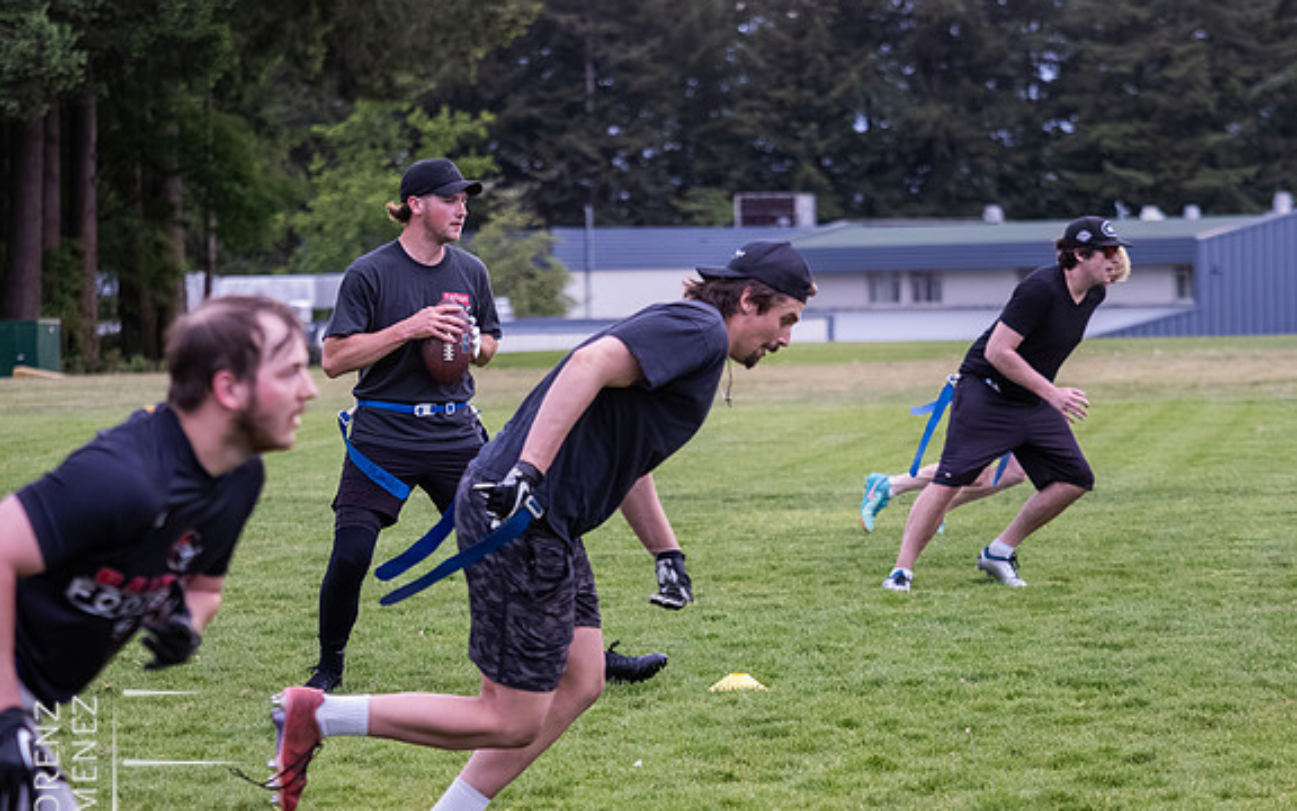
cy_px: 445
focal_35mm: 160
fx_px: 5656
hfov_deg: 13.1
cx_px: 651
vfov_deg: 8.2
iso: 2500
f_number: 2.8
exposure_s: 1/1250
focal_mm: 75
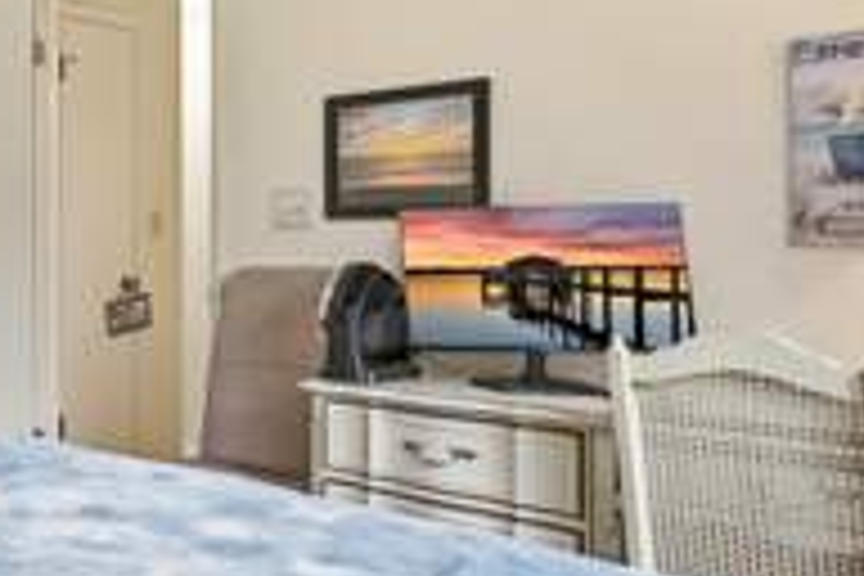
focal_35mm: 41
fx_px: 990
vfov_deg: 32.4
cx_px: -135
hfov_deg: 37.5
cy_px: 248
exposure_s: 1/1600
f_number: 8
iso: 10000
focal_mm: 16.5
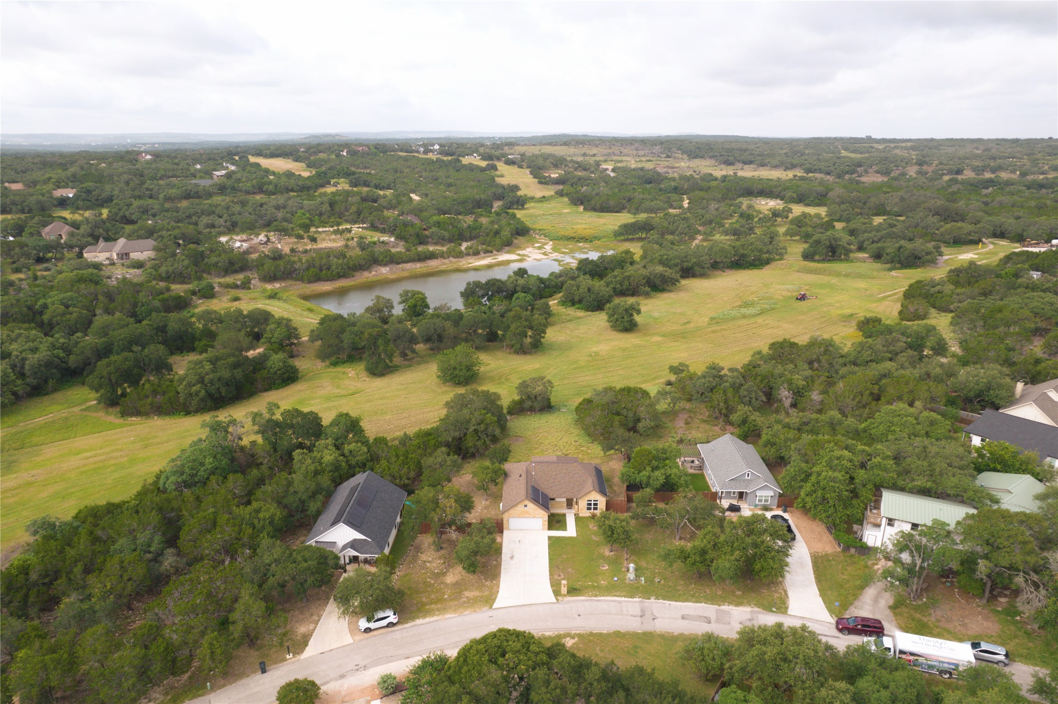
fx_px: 646
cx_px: 529
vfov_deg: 57.2
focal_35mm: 22
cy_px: 352
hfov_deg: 78.6
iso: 100
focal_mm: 8.38
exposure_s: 1/725
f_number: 2.8
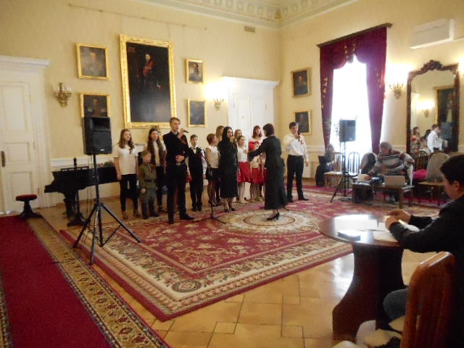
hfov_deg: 69.4
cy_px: 174
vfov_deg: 54.9
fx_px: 335
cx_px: 232
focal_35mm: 25
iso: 3200
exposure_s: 1/100
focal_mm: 4.5
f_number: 3.7
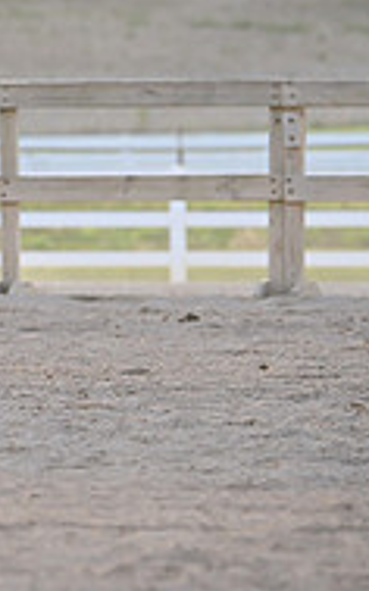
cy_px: 102
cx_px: -478
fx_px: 8824
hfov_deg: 2.4
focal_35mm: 548
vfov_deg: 3.8
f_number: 4.5
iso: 1250
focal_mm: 175
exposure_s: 1/1600
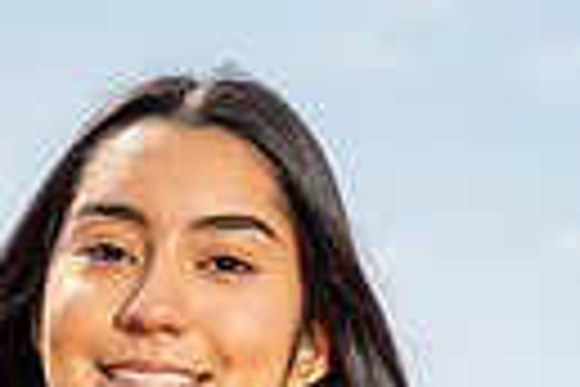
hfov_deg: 9.2
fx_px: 3592
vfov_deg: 5.9
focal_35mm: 223
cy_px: 1008
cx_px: 27
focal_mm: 64
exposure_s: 1/250
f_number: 5
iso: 100
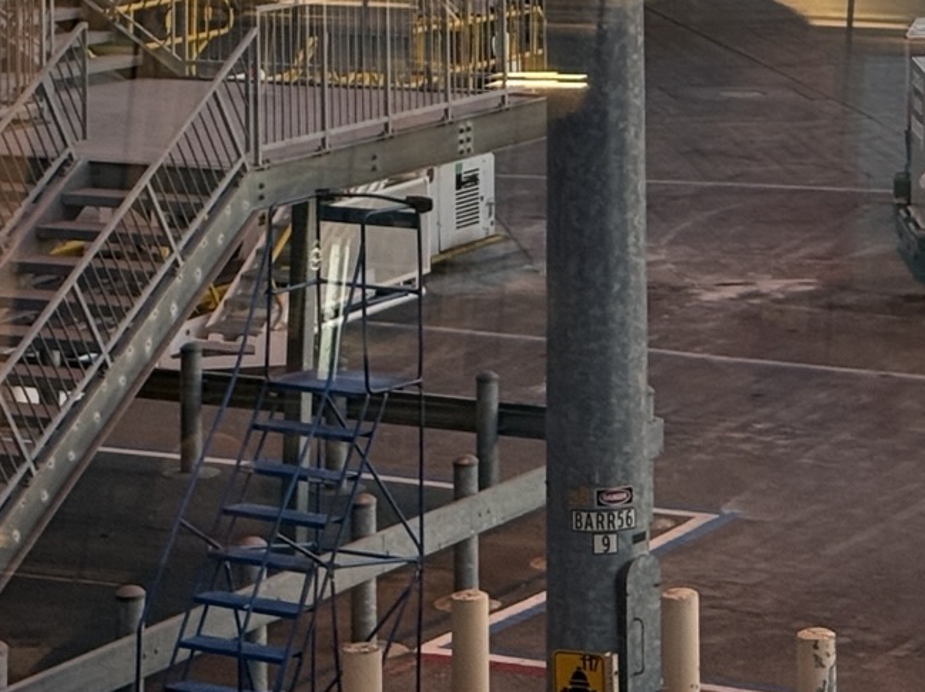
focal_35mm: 148
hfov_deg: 13.3
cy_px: -278
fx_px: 3953
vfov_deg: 9.8
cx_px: 748
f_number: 1.78
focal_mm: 6.76
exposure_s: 1/60
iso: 64
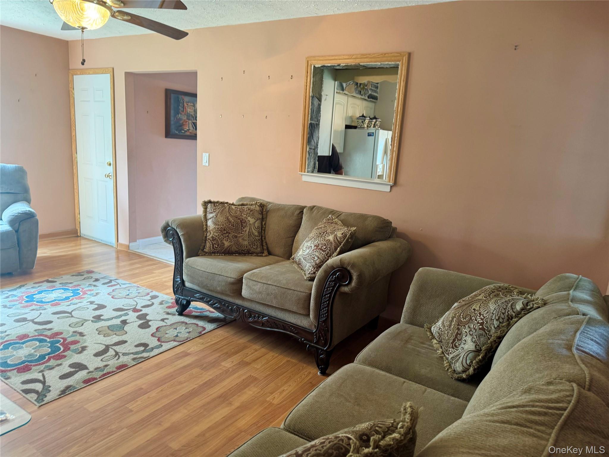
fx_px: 422
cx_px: 304
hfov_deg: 71.6
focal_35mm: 24
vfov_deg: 56.8
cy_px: 228
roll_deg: -3.8
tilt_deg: -11.1
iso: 200
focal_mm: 6.76
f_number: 1.78
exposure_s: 1/60
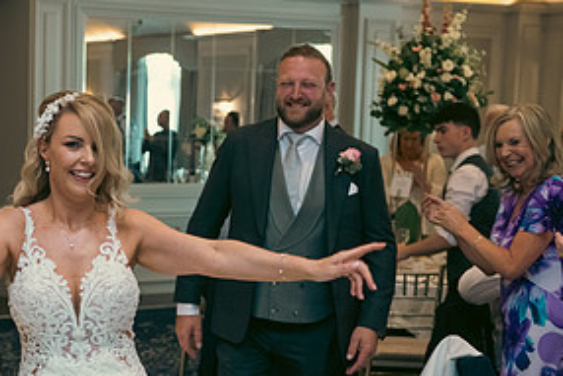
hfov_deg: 24.6
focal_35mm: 81
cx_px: 98
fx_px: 1267
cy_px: 267
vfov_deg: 16.8
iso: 800
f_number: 3.5
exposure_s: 1/160
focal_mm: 40
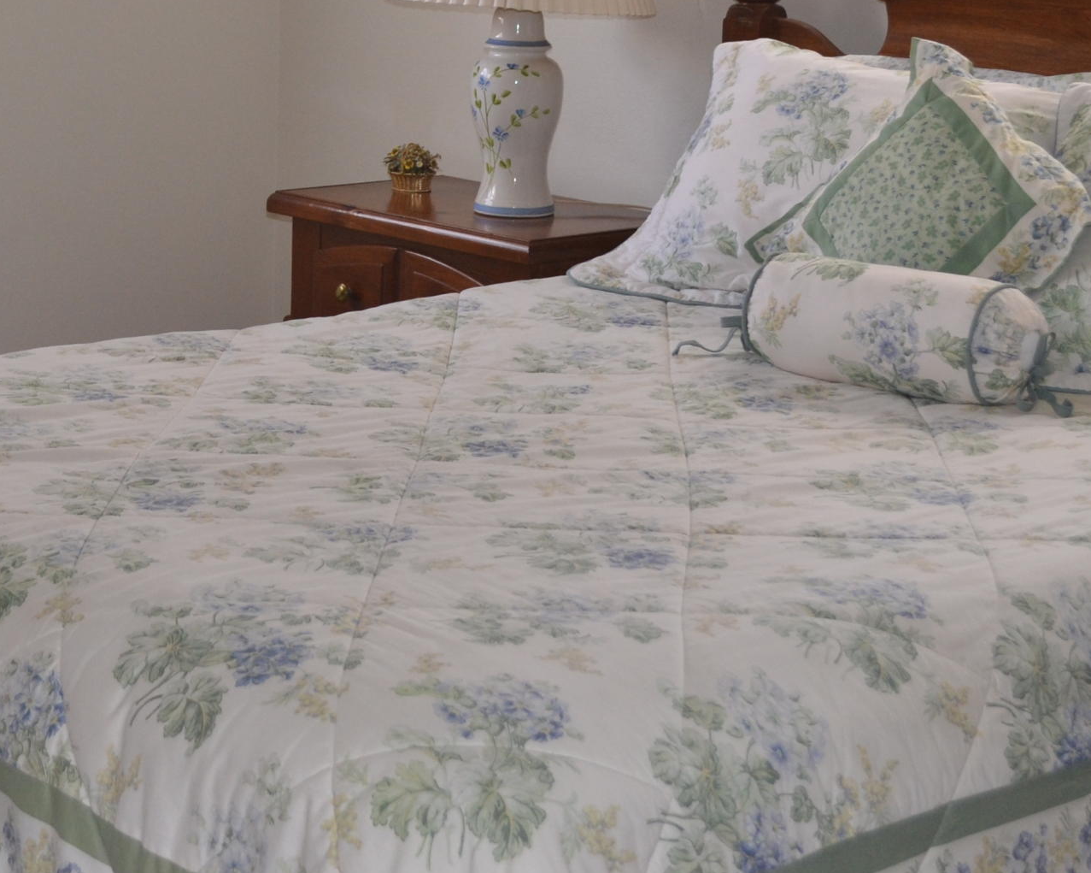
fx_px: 2776
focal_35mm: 86
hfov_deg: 21.9
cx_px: 210
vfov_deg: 17.6
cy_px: 84
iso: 500
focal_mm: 26
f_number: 4.2
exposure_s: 1/60
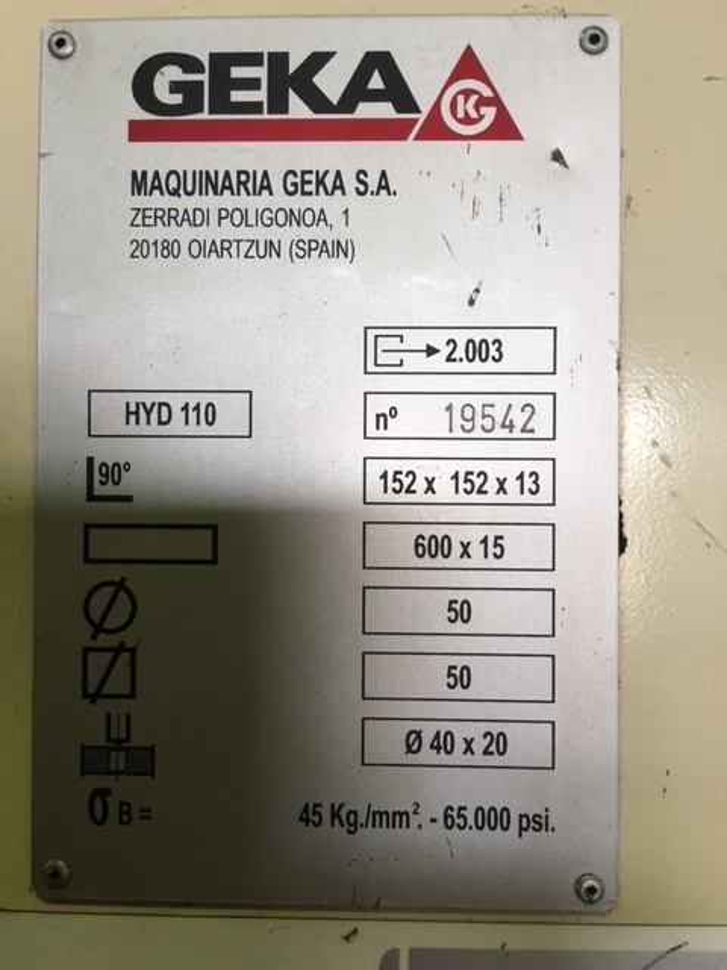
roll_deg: +0.0
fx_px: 812
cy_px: 485
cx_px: 364
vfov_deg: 61.7
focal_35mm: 29
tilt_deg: +0.4
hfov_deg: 48.2
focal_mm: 4.15
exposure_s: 1/33
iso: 50
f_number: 2.2
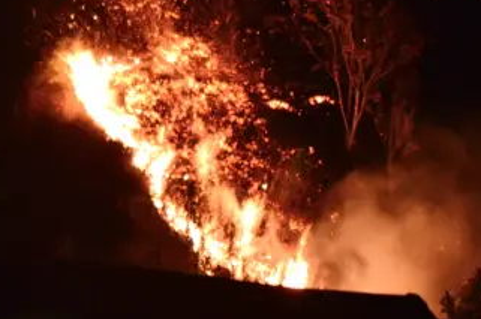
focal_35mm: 912
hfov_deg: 2.3
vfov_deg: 1.5
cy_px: 80
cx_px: 187
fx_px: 12167
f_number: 5.6
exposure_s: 1/15
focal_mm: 200
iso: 800
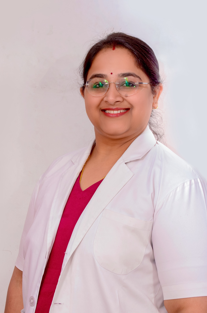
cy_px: 157
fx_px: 832
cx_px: 106
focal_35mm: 96
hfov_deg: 14.2
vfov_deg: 21.3
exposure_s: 1/125
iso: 800
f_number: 9
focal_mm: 62
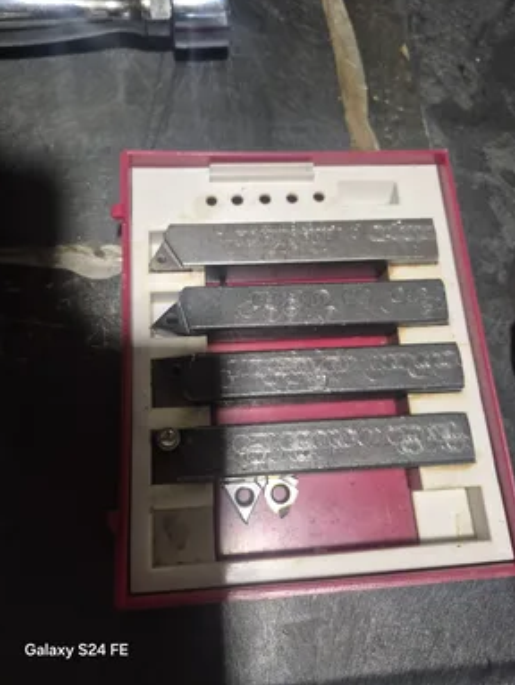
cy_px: 333
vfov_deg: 71.5
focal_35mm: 24
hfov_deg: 56.9
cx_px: 259
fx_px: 475
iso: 500
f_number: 1.8
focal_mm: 5.4
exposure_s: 1/120
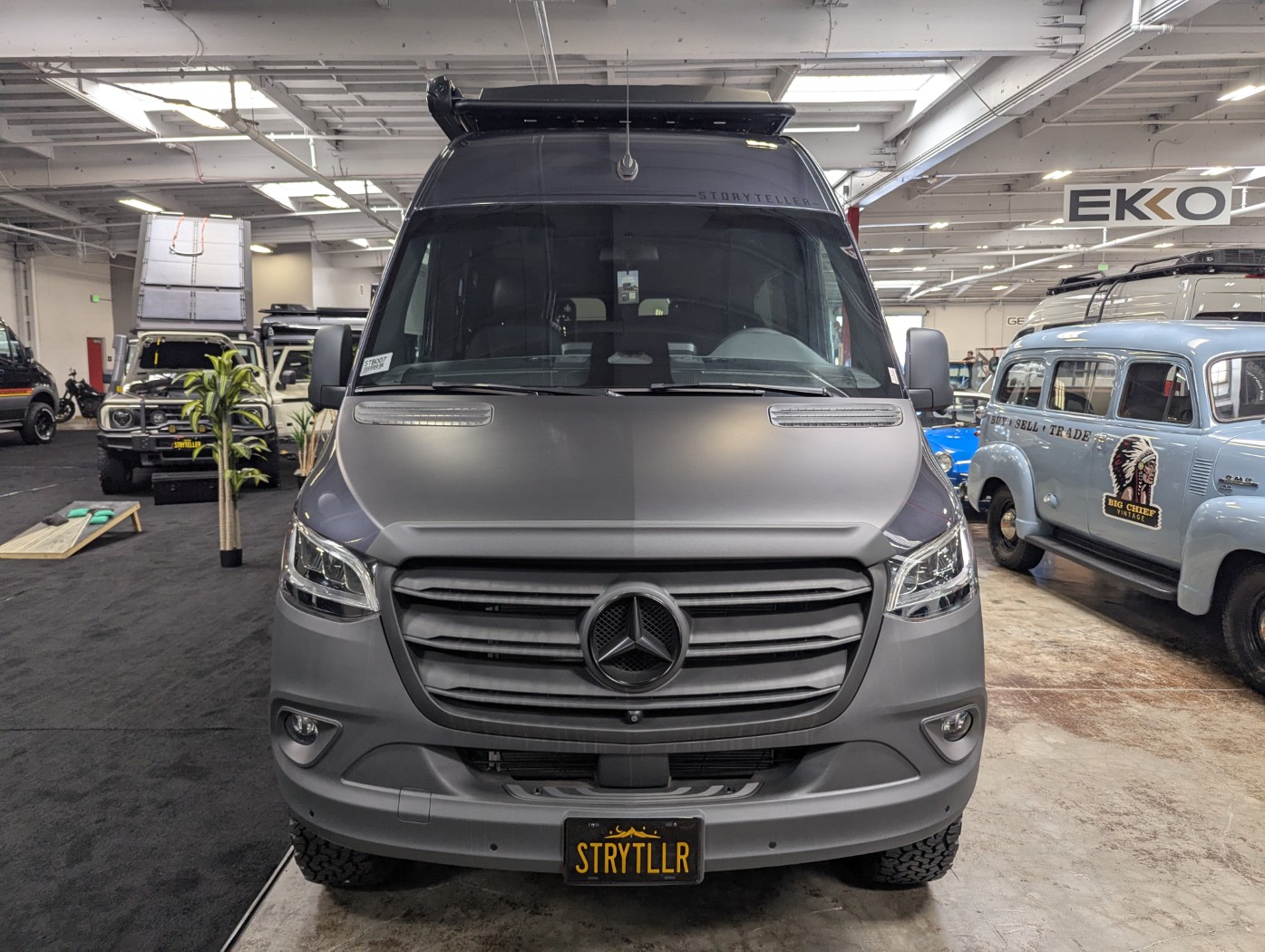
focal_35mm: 24
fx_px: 878
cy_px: 476
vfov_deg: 56.9
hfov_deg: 71.5
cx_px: 632
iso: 124
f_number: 1.85
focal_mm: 6.81
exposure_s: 1/120
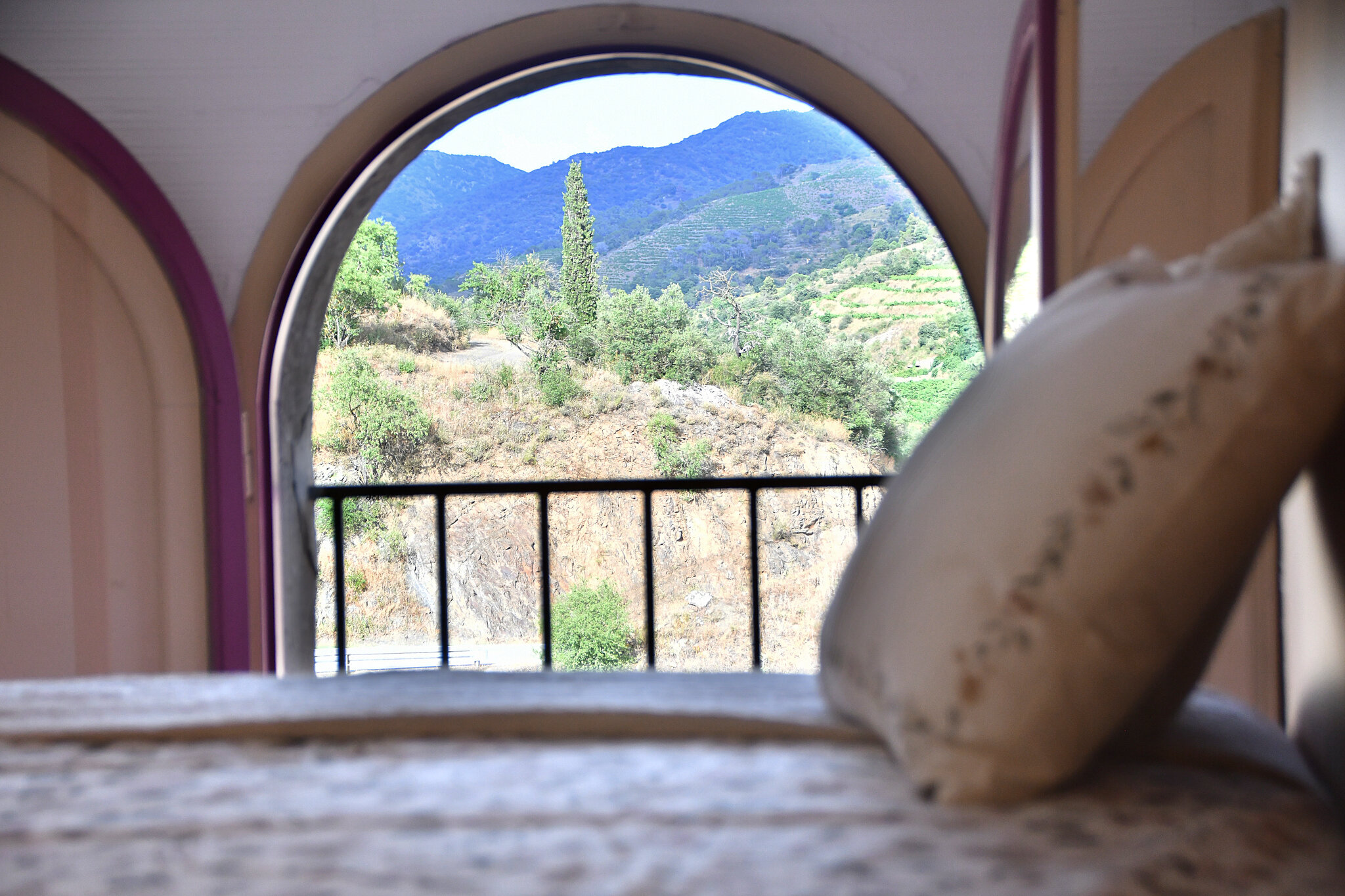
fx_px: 2578
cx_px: 672
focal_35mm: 69
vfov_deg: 19.7
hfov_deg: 29.2
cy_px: 448
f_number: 4.8
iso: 400
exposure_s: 1/400
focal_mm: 46
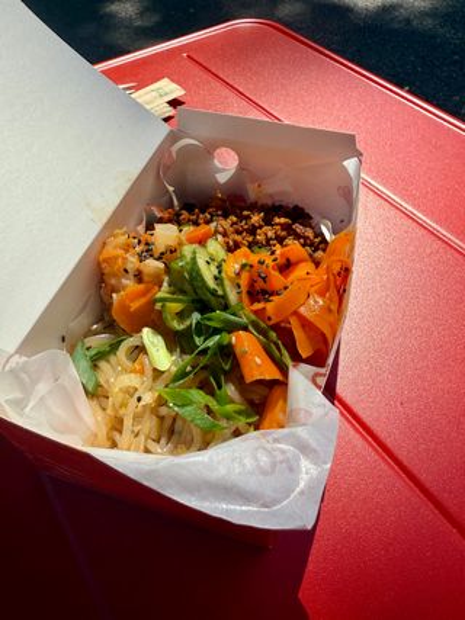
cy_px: 310
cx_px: 232
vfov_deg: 67.3
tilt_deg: -49.9
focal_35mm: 26
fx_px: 466
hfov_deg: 53.0
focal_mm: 2.22
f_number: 2.2
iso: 50
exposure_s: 1/2801
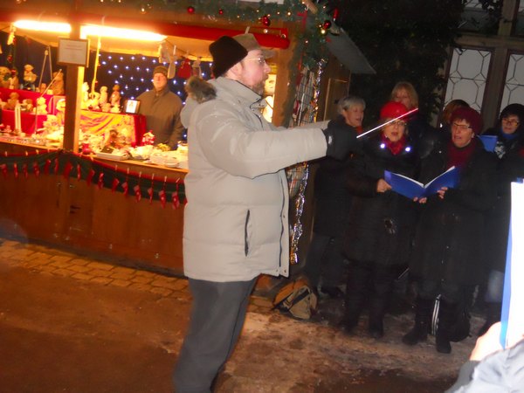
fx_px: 621
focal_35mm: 41
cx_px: 262
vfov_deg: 35.1
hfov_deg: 45.8
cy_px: 196
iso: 800
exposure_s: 1/30
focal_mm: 7.3
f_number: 3.2
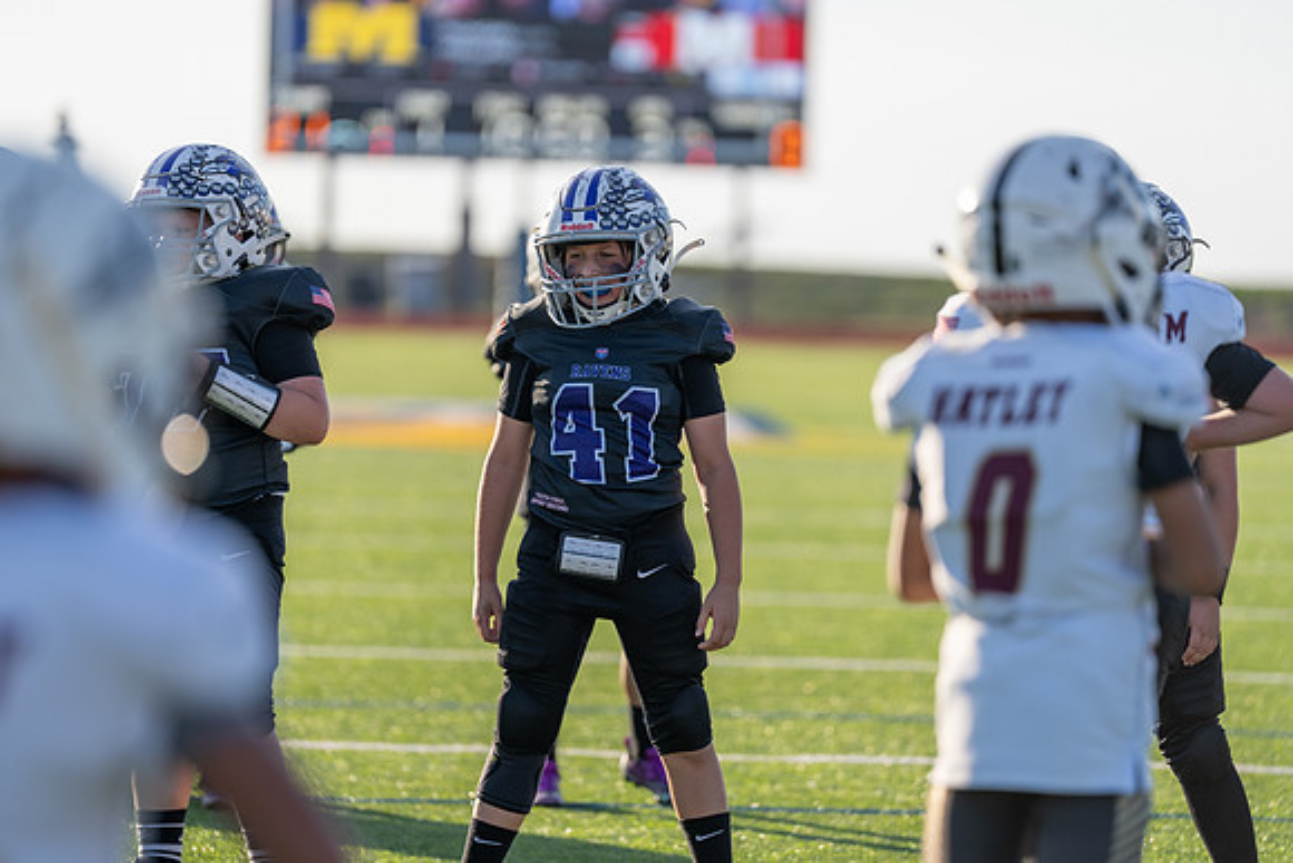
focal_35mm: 208
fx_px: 7488
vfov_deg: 6.6
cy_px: 432
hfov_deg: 9.9
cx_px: 646
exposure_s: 1/1250
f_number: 2.8
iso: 100
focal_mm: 200
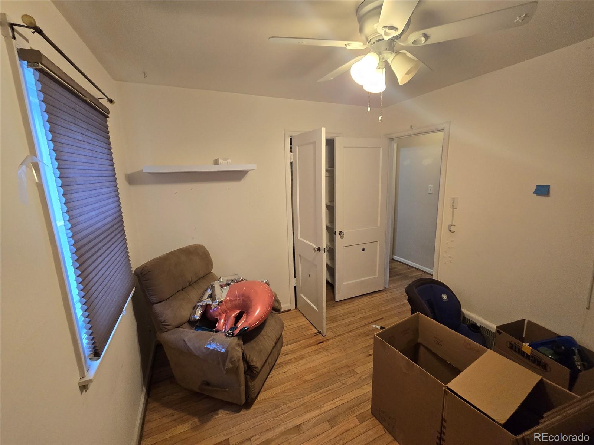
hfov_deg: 106.2
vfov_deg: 89.9
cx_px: 297
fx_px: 223
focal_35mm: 13
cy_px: 222
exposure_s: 1/60
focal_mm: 2.2
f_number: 2.2
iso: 250
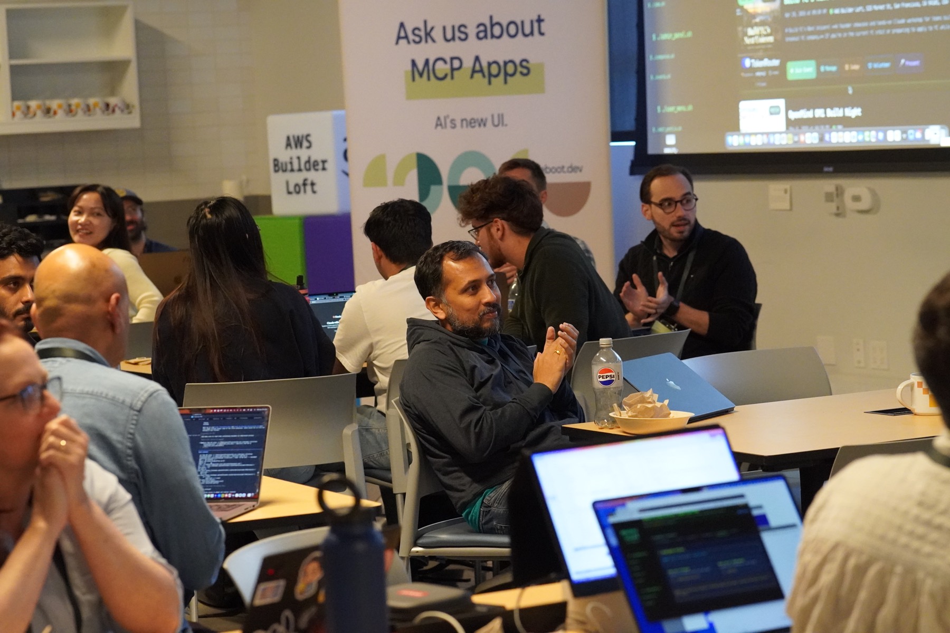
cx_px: 475
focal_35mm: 112
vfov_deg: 12.2
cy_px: 316
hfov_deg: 18.2
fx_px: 2969
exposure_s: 1/160
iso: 6400
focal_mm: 75
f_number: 4
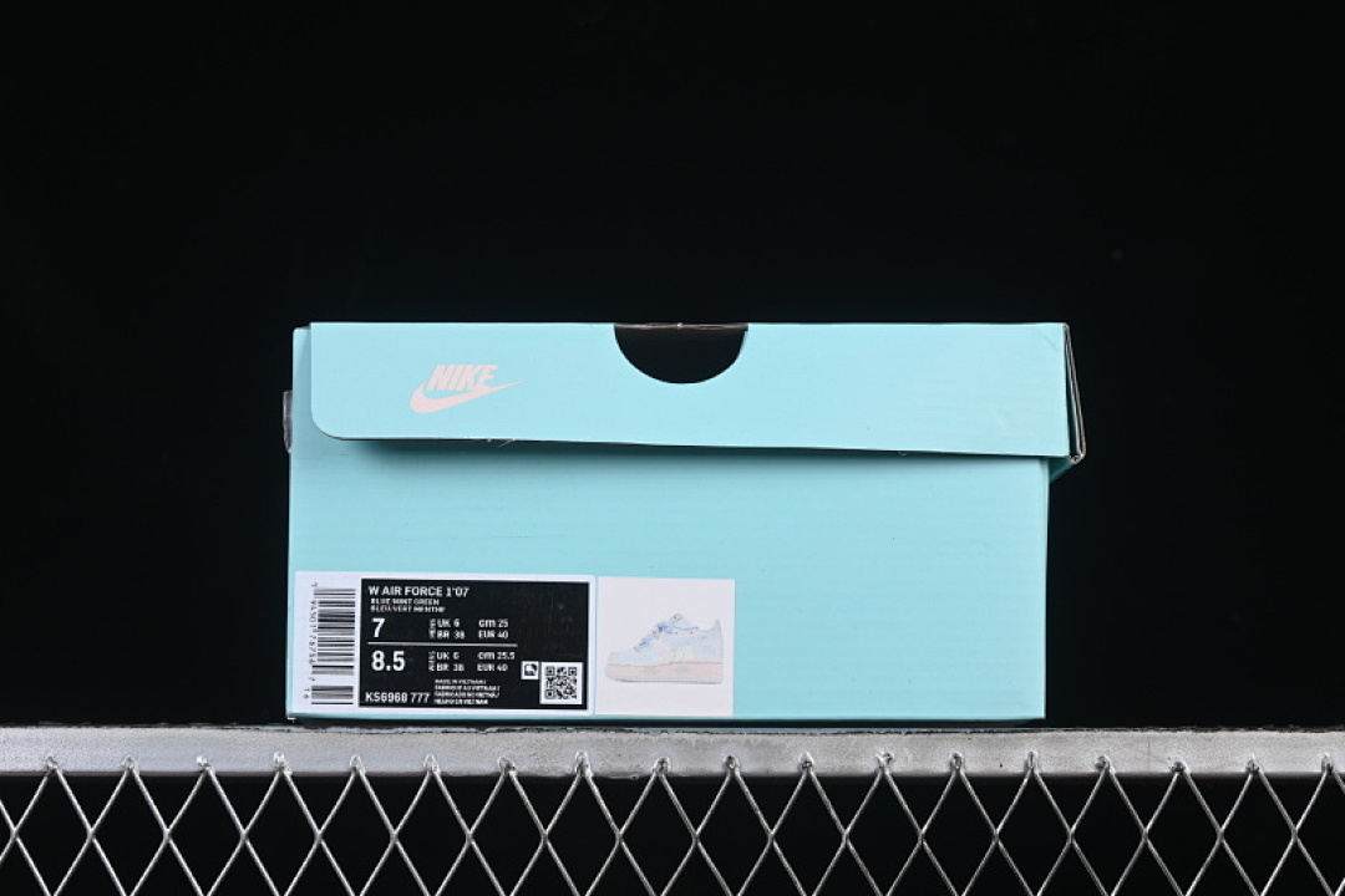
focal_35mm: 75
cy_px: 448
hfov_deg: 27.0
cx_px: 672
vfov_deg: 18.2
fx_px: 2802
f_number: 8
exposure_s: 1/80
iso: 160
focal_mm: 50
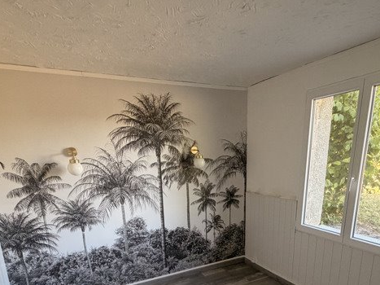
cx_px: 203
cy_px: 227
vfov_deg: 53.1
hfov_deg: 71.5
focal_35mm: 24
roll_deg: +2.4
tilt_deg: -14.5
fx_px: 263
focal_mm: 2.22
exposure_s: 1/121
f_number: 2.2
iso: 320
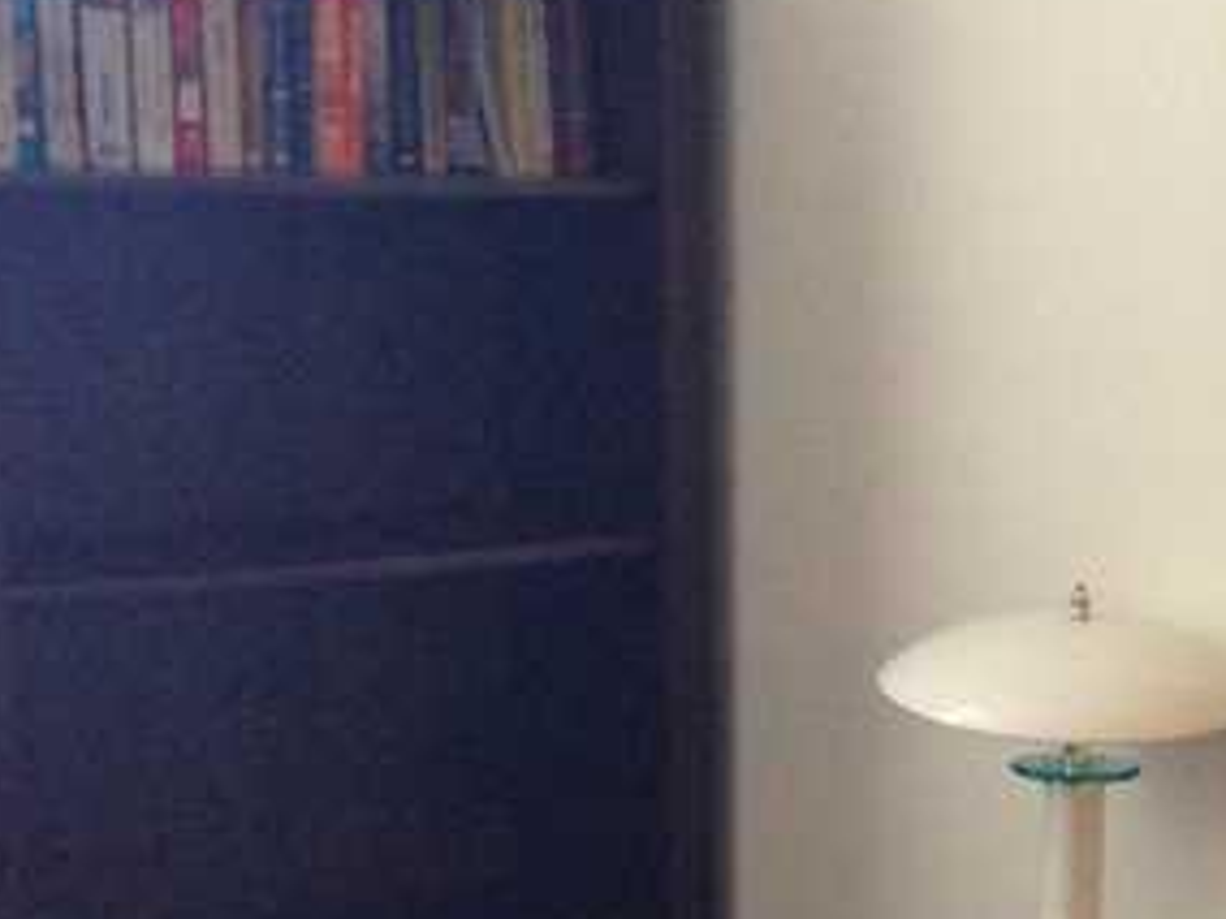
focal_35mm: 93
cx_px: 1347
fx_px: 3294
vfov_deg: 15.7
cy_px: 815
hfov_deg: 20.1
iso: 250
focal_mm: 4.12
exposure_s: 1/20
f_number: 2.4
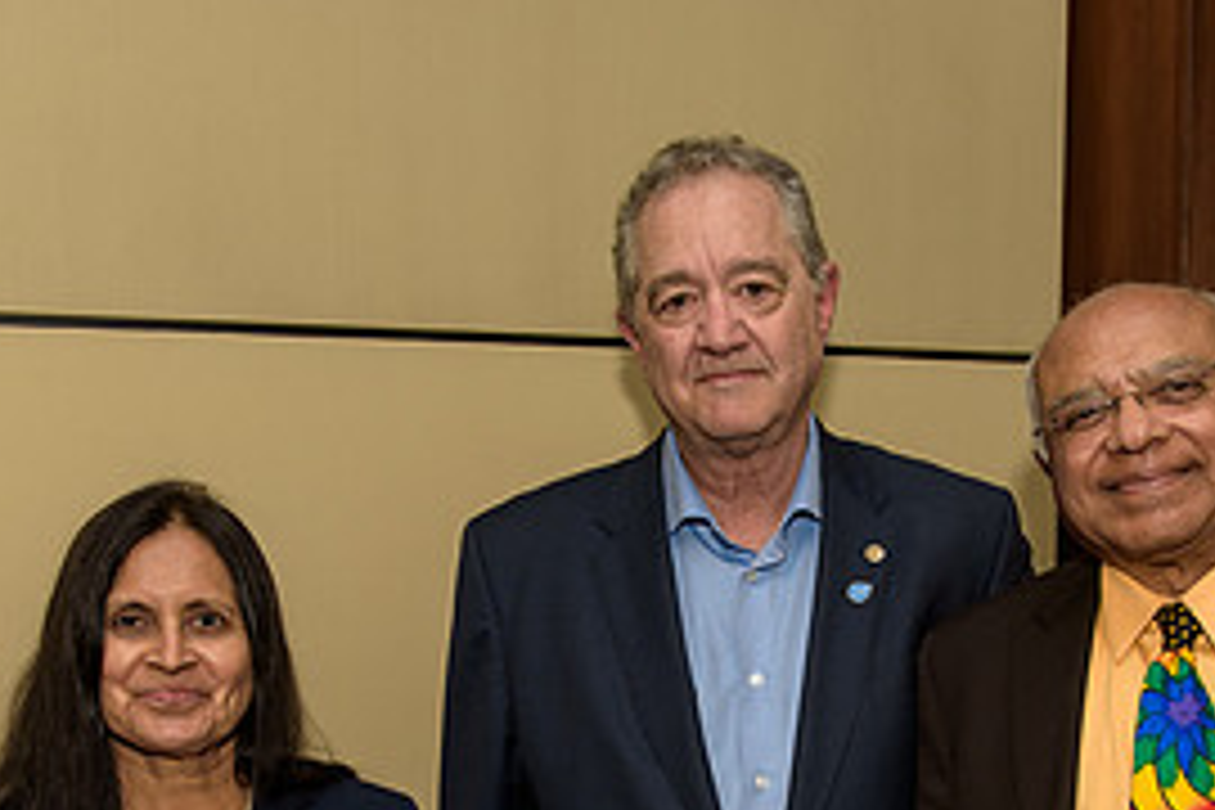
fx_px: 1957
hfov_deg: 34.4
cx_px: 729
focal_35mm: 58
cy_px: 790
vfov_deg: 22.6
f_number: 3.2
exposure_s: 1/200
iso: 400
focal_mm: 27
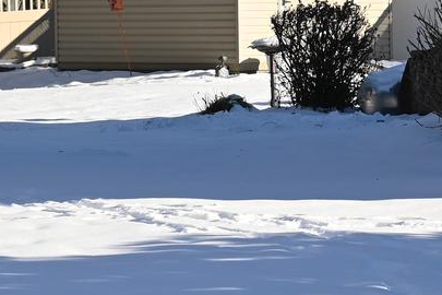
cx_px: 537
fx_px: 2419
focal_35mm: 197
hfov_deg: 10.3
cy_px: 104
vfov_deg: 7.0
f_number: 6.3
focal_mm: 26
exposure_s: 1/320
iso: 100
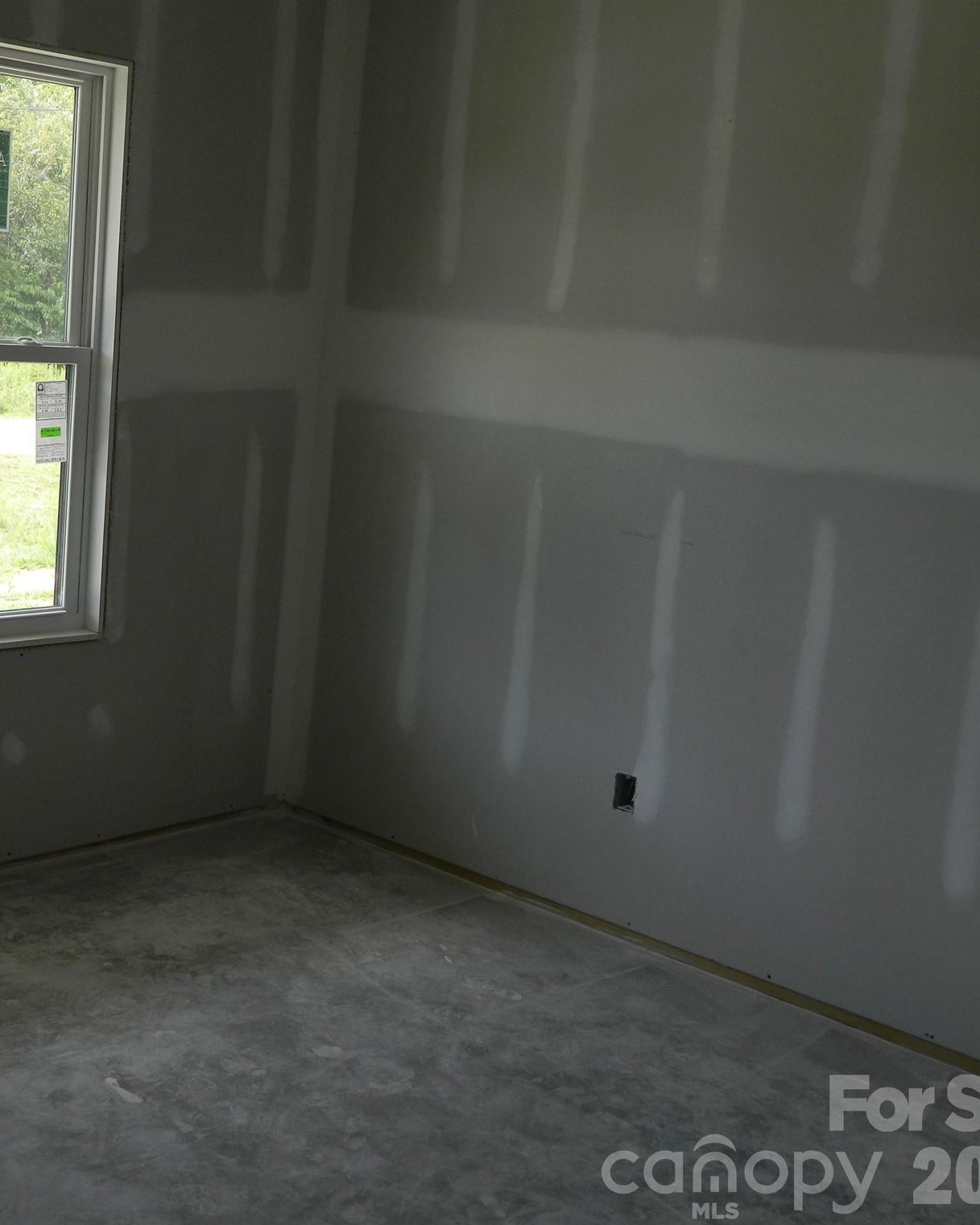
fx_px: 1668
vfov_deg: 40.3
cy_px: 615
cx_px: 262
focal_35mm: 46
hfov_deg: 32.2
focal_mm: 6.2
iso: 80
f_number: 3.3
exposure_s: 1/100
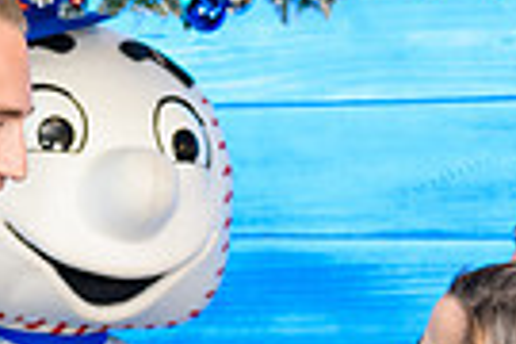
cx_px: 57
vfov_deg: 10.7
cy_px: 468
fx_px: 1792
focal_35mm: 125
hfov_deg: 16.2
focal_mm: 29
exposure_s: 1/125
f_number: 3.2
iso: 400
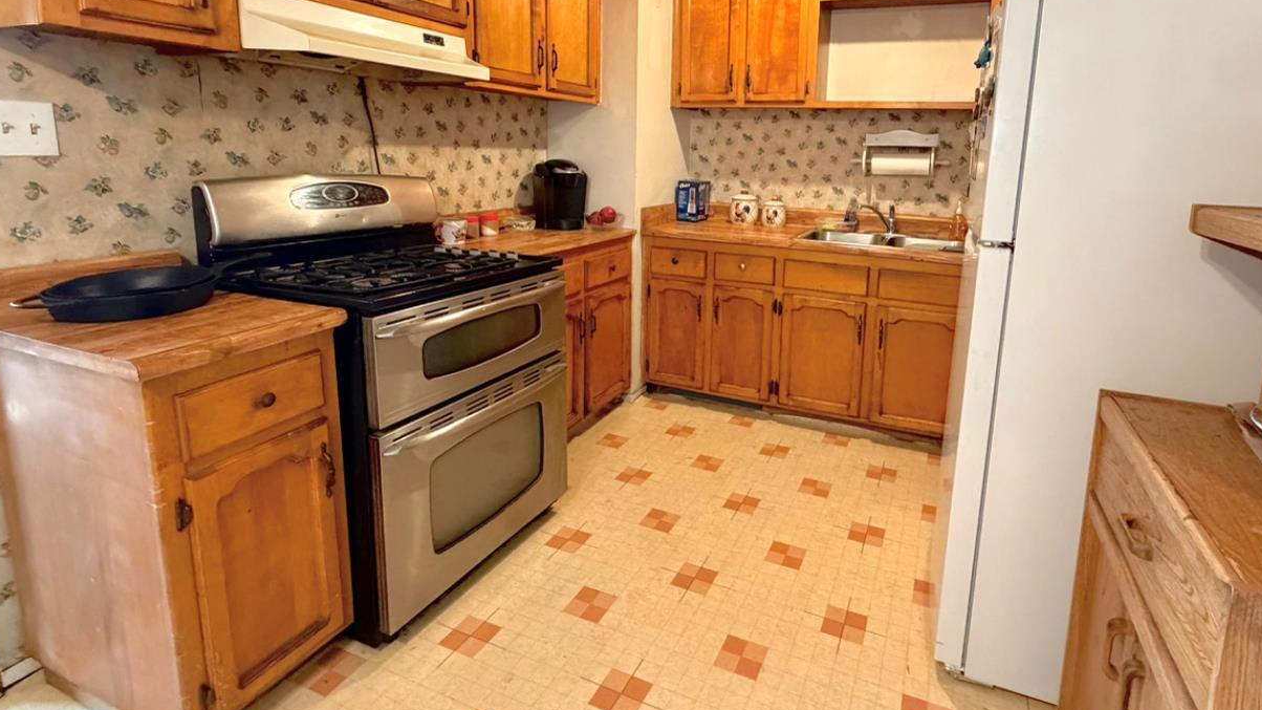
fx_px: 636
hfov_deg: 89.1
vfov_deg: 57.1
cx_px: 711
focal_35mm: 19
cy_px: 241
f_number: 2.2
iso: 640
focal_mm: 2.22
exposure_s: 1/60
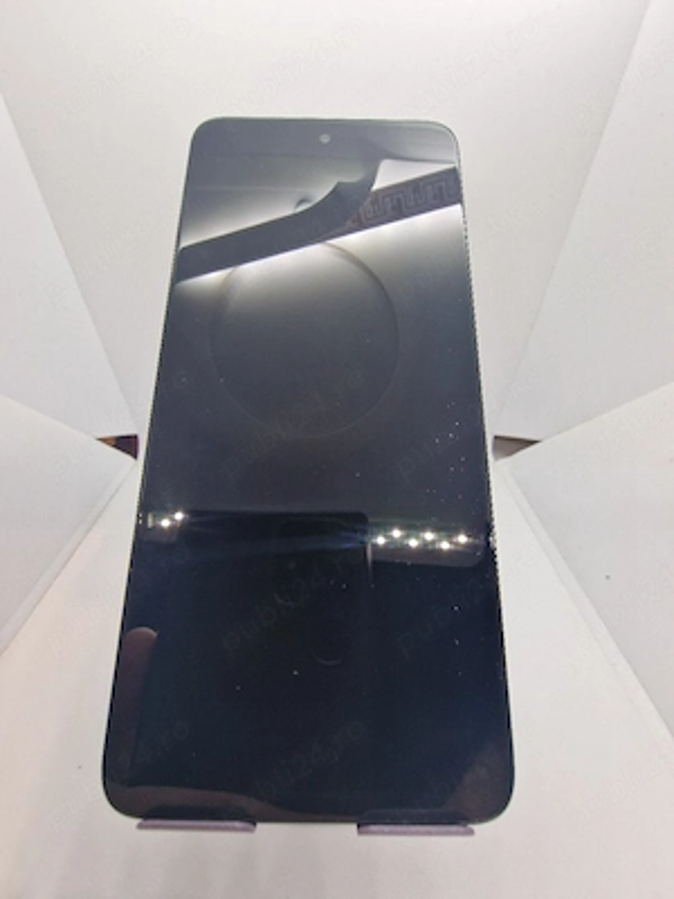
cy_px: 450
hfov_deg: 89.9
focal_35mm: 13
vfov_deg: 106.2
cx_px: 337
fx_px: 337
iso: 80
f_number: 2.2
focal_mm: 2.2
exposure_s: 1/100
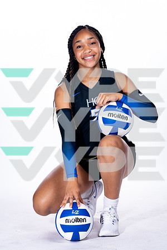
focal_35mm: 176
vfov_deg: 11.7
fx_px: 1225
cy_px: 125
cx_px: 84
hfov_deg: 7.8
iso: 800
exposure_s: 1/200
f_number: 5.6
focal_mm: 176
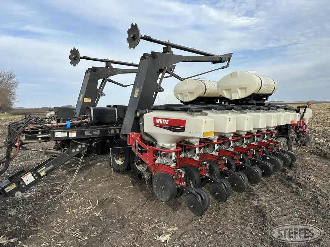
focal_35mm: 24
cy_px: 124
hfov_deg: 71.6
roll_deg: +1.4
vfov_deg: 56.8
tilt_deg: -5.5
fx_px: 229
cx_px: 165
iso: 80
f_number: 1.78
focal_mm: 6.86
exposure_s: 1/2732
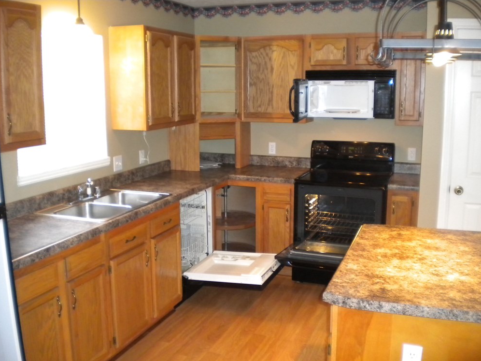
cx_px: 241
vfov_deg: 39.7
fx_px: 500
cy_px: 184
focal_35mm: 36
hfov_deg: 51.4
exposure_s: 1/30
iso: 400
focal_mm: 6.3
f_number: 3.1
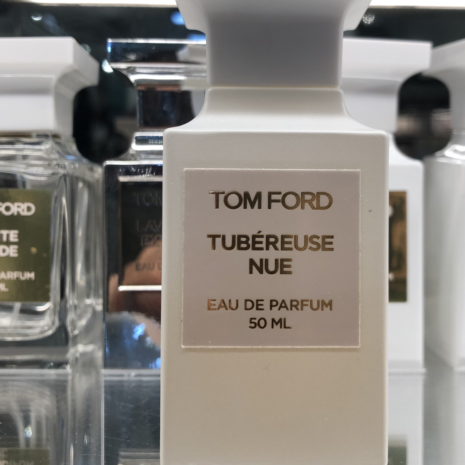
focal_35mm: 43
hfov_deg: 39.1
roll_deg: +0.7
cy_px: 193
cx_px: 261
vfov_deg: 39.1
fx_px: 654
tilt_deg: +0.1
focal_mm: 4
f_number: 1.8
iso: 20
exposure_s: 1/50
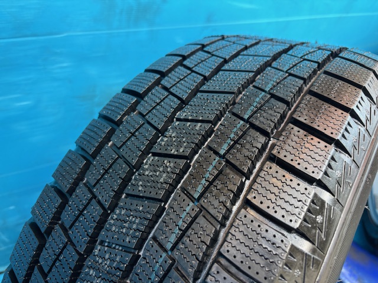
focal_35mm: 26
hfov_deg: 67.3
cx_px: 189
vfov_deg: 53.1
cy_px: 142
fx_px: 284
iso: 80
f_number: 1.6
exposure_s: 1/121
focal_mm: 5.96
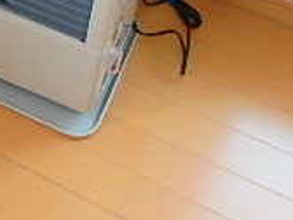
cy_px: -103
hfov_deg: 22.8
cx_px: -38
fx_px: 677
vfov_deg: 16.8
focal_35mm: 80
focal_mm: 3.7
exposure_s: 1/50
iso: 200
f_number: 3.5
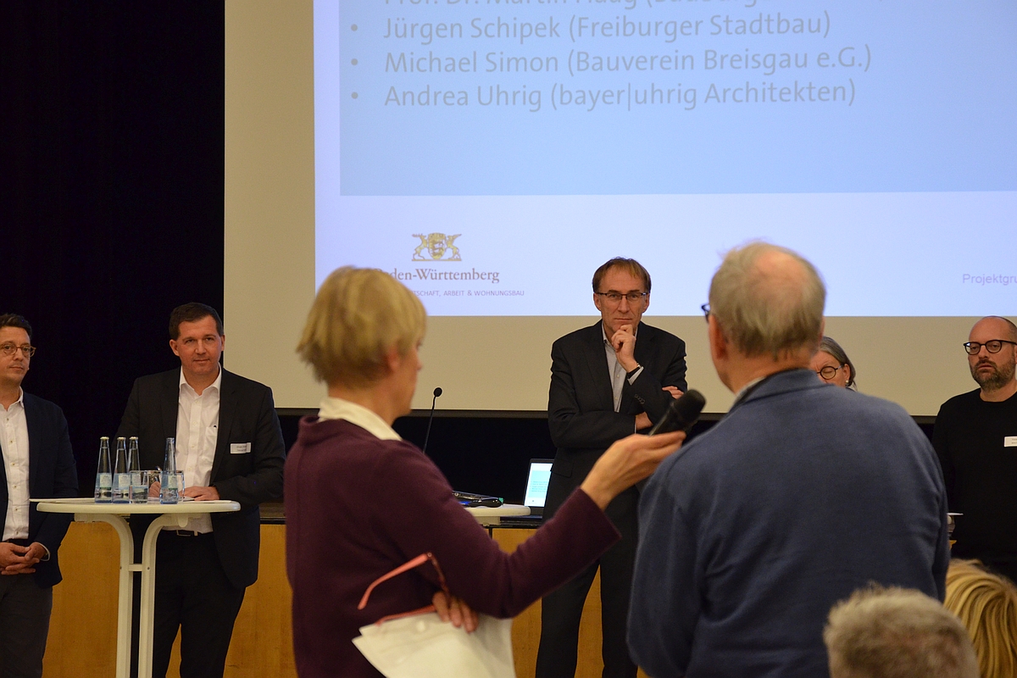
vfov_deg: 11.4
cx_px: 508
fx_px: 3390
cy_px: 339
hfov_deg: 17.1
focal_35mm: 120
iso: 1600
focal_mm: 80
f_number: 5.3
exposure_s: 1/25
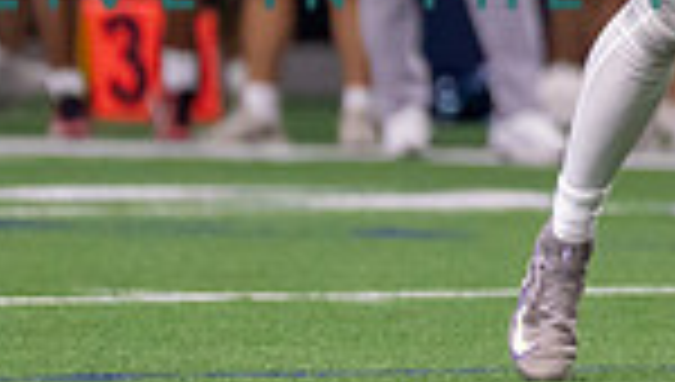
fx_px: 21767
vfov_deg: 1.0
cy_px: -306
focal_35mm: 1214
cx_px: 991
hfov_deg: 1.8
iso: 2500
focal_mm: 200
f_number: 2.8
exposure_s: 1/1000
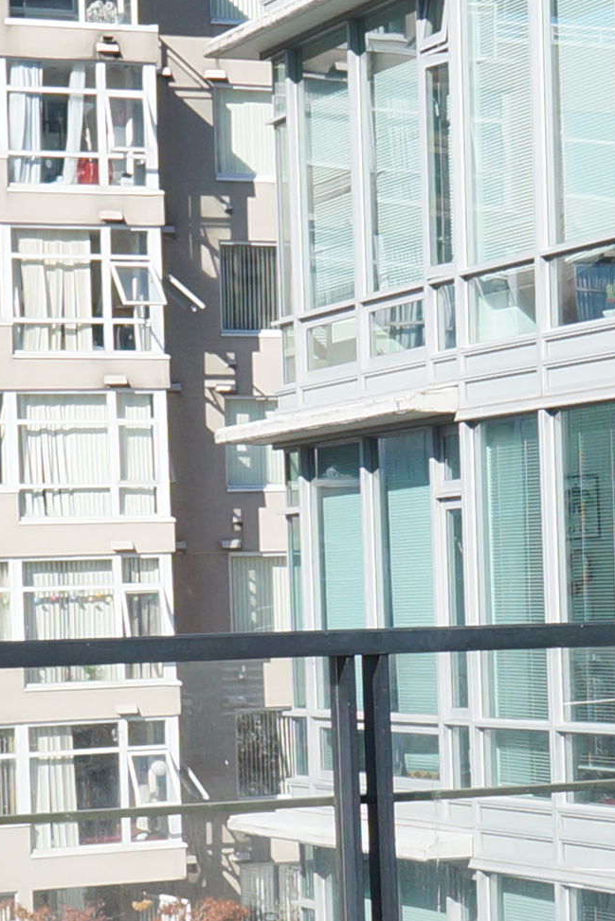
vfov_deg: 16.8
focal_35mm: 121
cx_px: 665
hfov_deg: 11.2
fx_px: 3099
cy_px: 692
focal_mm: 16
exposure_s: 1/400
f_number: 8
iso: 200
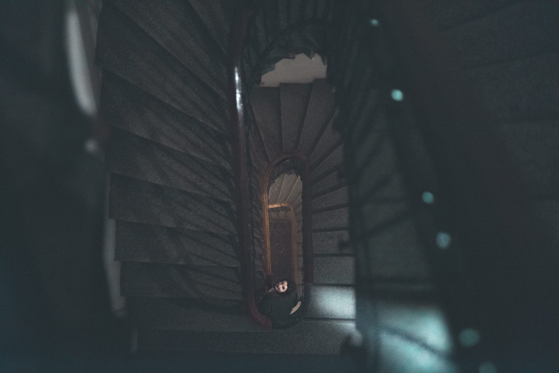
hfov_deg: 54.4
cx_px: 280
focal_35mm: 35
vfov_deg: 37.9
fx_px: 544
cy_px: 186
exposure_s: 1/200
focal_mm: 35
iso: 6400
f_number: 1.4
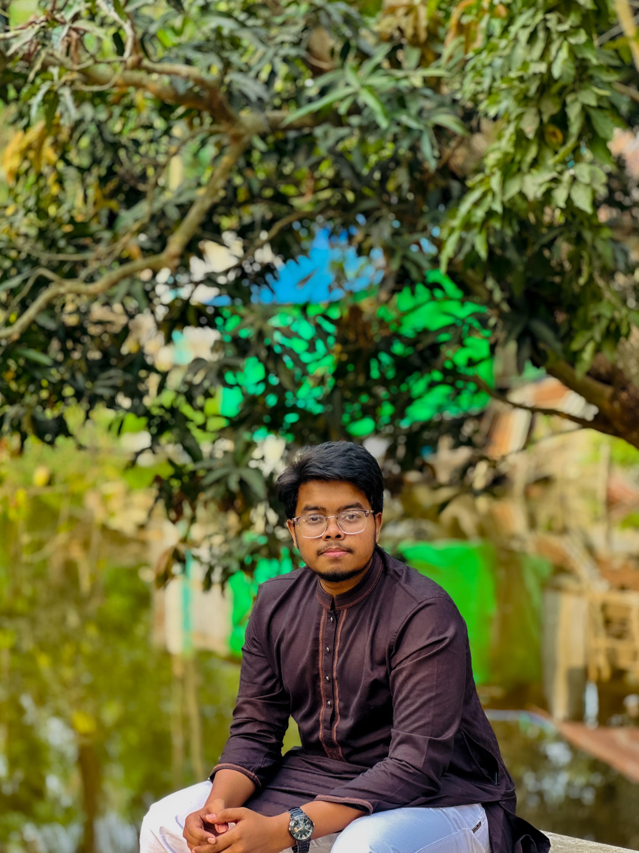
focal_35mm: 77
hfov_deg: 19.1
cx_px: 320
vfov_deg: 25.3
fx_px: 1895
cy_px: 426
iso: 100
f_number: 2.8
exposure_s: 1/120
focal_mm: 9
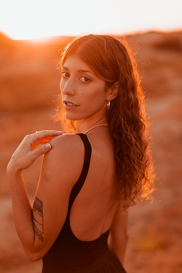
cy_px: 136
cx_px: 91
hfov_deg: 23.4
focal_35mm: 58
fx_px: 440
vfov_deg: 34.5
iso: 100
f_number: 1.4
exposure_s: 1/1600
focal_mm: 58
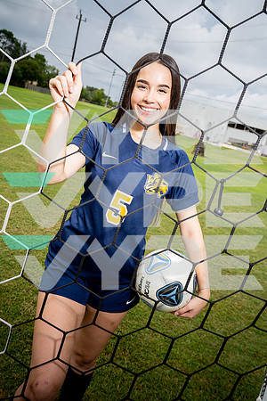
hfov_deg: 40.0
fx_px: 367
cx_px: 134
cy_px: 200
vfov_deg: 57.2
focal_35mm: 33
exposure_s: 1/250
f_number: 6.3
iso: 100
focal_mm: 33
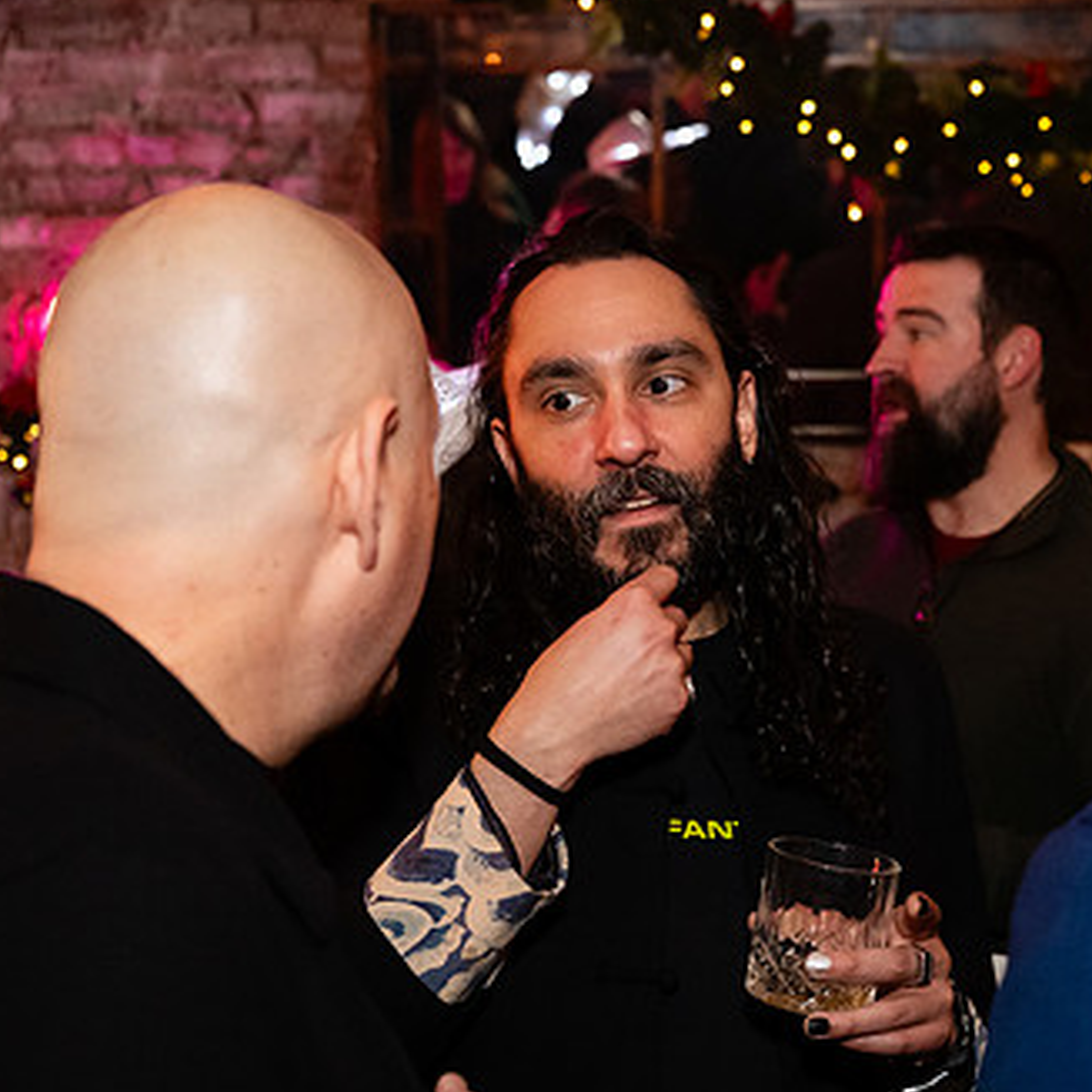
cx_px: 626
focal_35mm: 65
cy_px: 596
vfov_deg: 26.5
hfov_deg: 26.5
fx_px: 2320
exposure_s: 1/80
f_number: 3.2
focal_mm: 35
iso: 3200
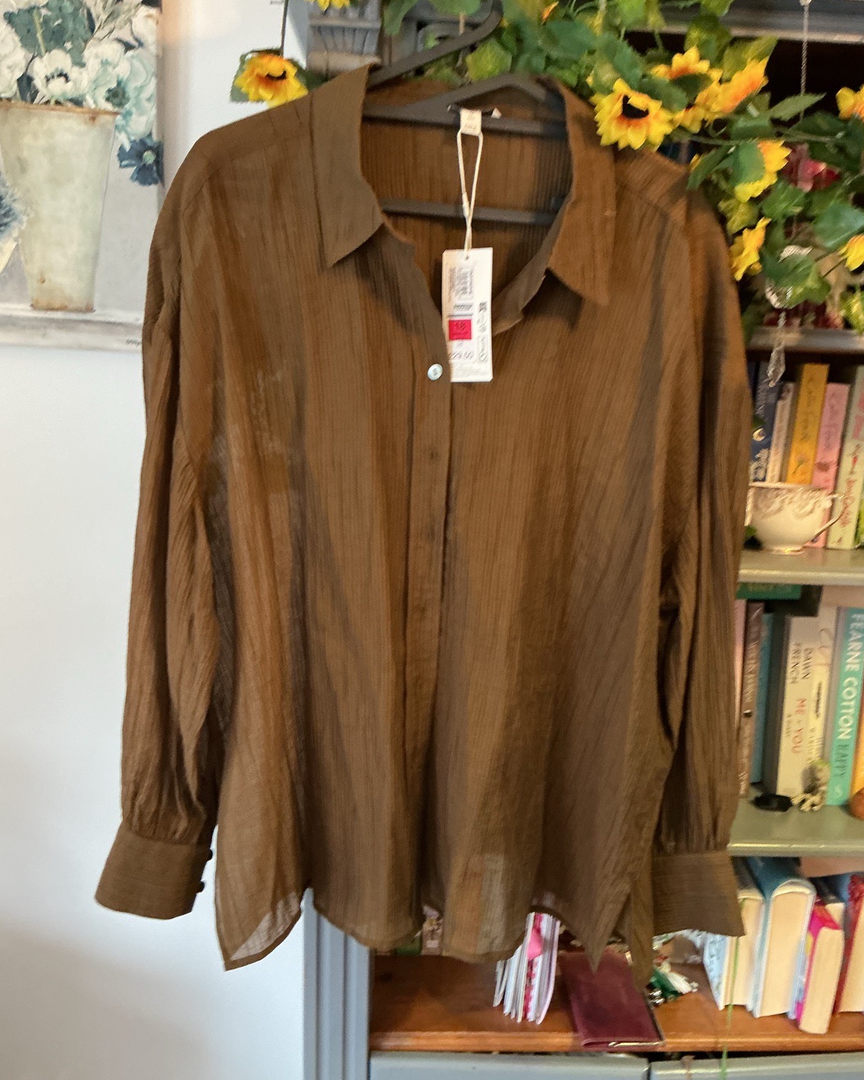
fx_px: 1023
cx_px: 443
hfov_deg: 45.8
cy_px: 583
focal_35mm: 32
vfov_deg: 55.6
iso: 250
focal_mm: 3
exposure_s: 1/33
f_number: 1.8
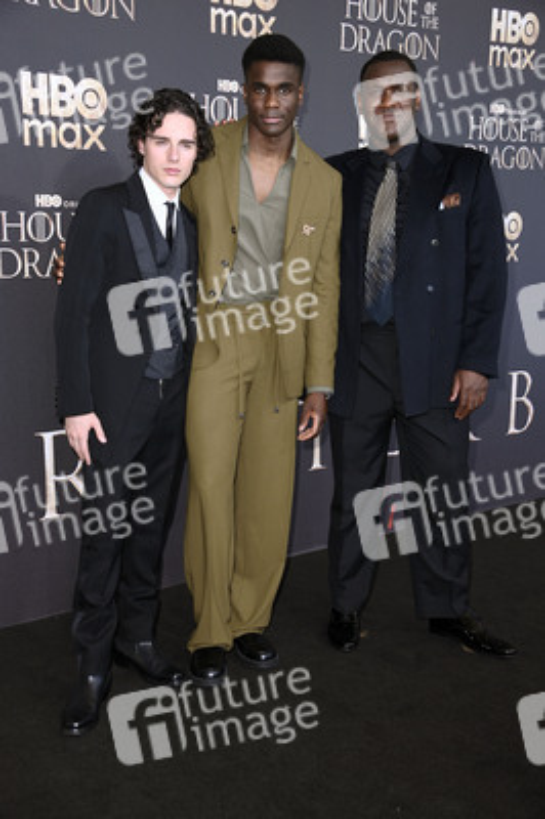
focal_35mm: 50
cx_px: 272
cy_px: 410
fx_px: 1137
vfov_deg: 39.6
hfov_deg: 26.9
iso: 500
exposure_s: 1/250
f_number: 5.6
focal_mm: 50
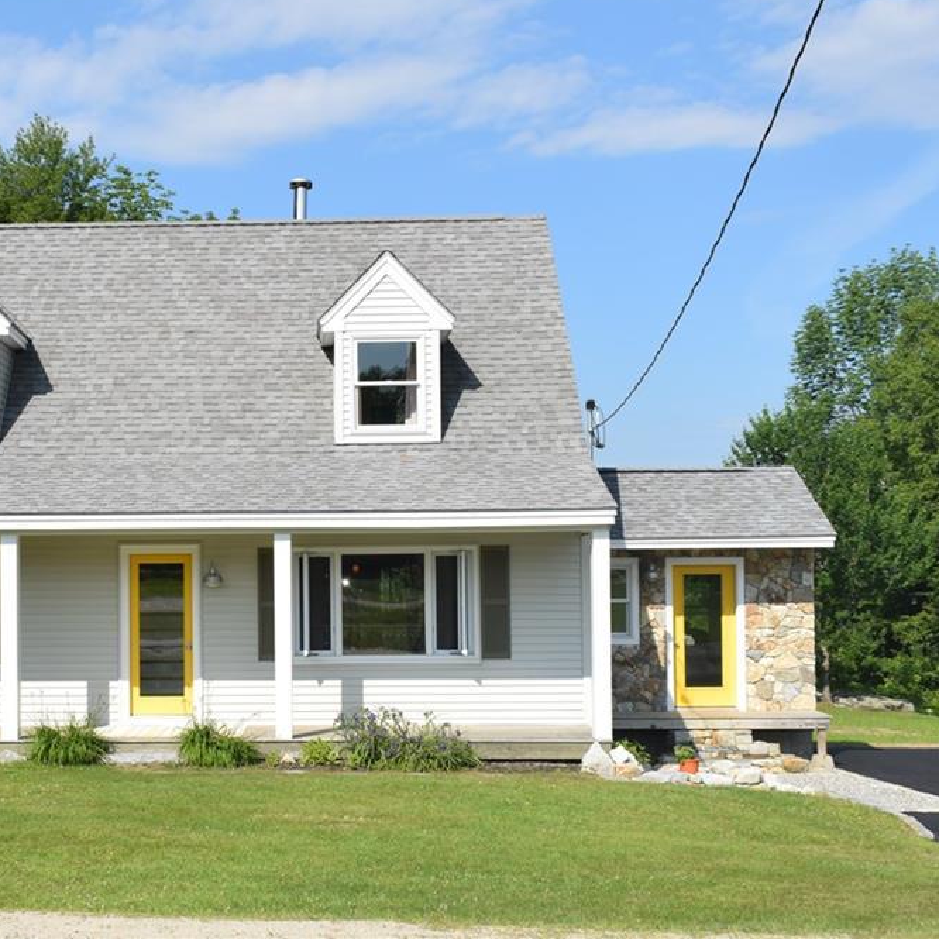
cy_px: 460
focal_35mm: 47
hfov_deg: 35.5
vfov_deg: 36.1
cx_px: 265
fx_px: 1442
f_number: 10
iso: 100
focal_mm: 24
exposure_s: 1/200
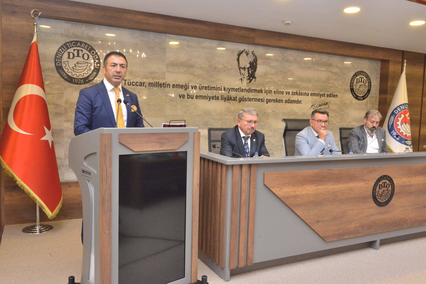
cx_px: 213
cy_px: 142
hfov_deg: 58.7
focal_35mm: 32
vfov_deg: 41.2
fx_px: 379
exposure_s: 1/60
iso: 6400
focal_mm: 32
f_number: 16
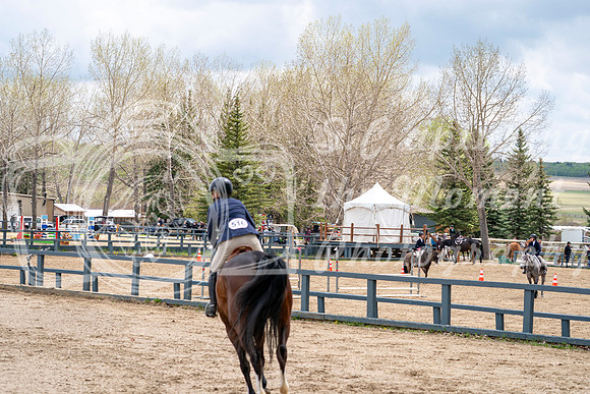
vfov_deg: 13.7
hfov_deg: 20.4
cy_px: 197
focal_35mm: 100
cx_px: 295
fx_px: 1639
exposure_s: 1/320
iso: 100
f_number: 5.6
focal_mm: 100
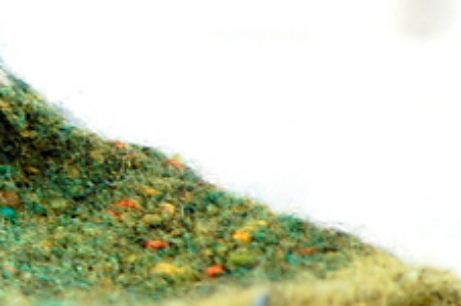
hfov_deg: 2.4
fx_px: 10882
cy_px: 165
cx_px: -190
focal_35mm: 851
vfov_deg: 1.6
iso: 800
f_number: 5.6
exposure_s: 1/13
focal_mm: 200
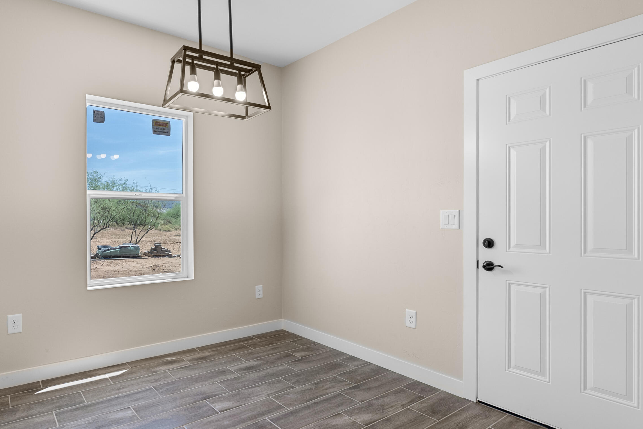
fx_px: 375
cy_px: 227
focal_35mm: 21
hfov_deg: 80.6
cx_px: 269
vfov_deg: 59.5
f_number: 8
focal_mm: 16
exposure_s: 1/4
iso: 400
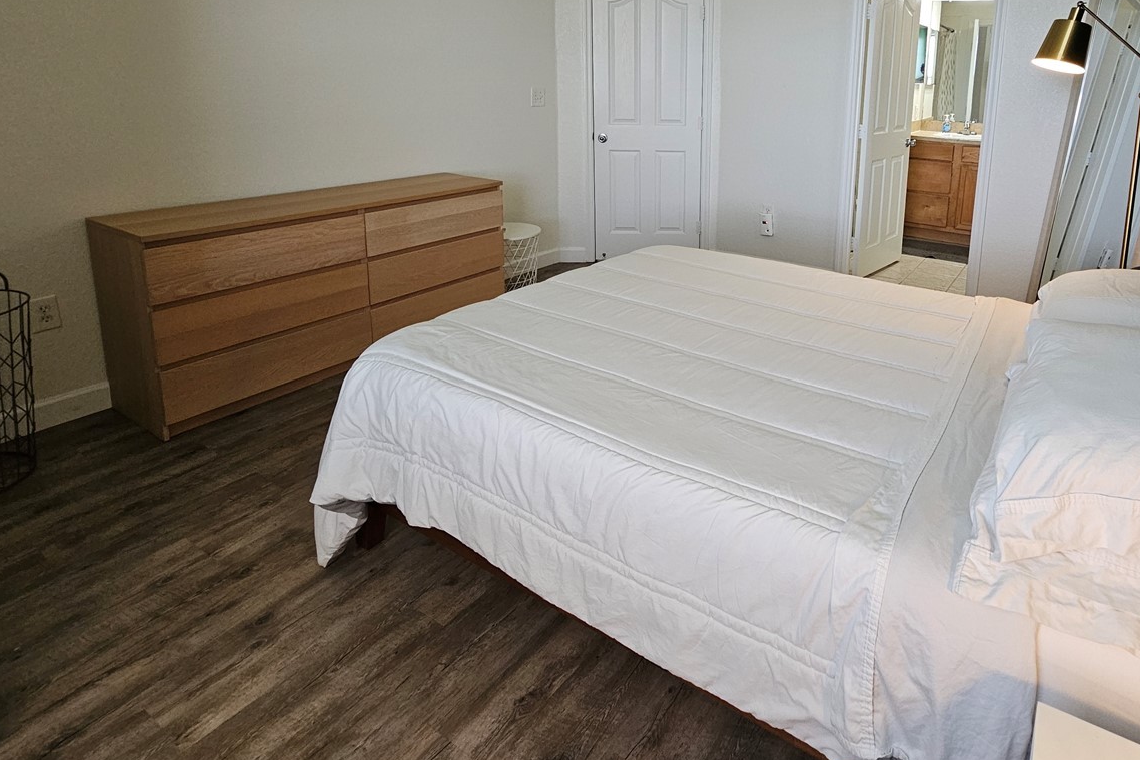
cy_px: 203
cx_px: 700
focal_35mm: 19
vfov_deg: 61.4
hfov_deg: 85.5
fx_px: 602
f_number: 2.2
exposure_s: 1/60
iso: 250
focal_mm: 2.2
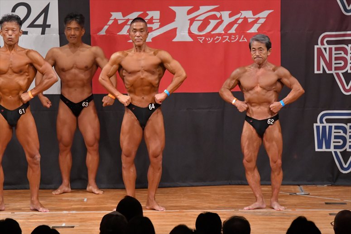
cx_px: 176
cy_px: 117
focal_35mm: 270
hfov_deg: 7.6
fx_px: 2631
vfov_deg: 5.1
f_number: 5.6
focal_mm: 180
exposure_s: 1/400
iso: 7200
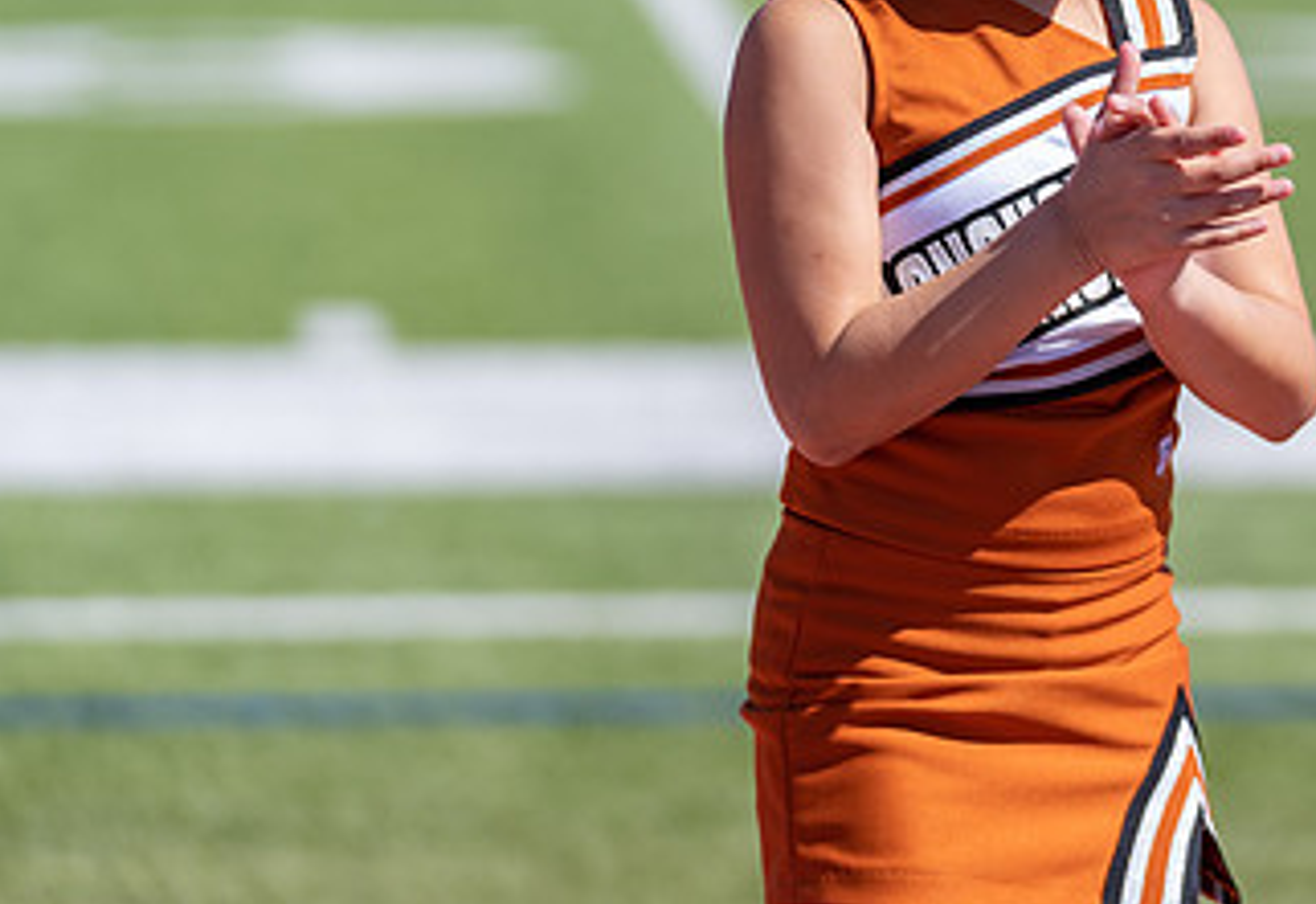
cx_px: 1020
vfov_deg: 4.6
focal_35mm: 304
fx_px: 11214
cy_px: 93
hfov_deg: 6.7
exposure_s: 1/1600
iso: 100
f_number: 2.8
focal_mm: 142
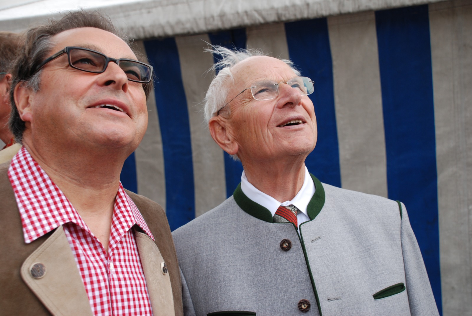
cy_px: 158
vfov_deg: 29.0
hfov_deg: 42.3
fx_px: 610
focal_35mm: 46
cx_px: 236
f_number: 5.6
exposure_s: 1/125
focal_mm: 31
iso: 180
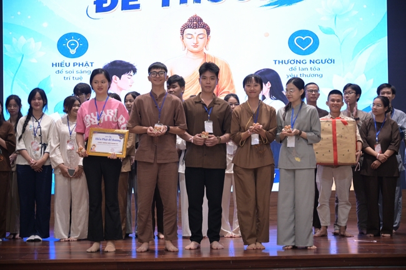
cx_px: 203
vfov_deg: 18.1
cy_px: 135
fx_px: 845
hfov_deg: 27.0
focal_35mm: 75
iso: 4000
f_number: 4
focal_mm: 75
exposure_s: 1/160
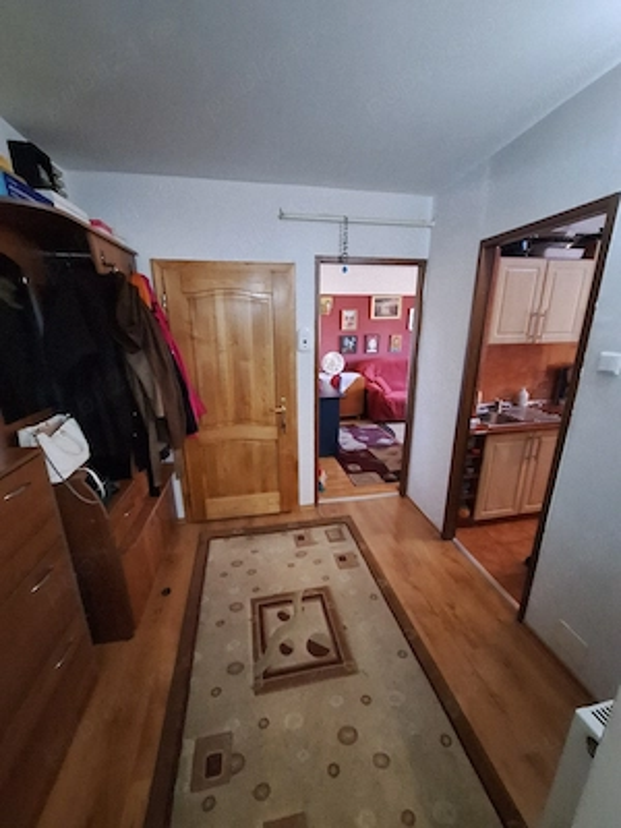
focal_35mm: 13
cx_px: 310
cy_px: 414
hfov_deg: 89.9
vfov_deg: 106.2
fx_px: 311
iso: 800
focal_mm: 1.74
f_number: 2.2
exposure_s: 1/17
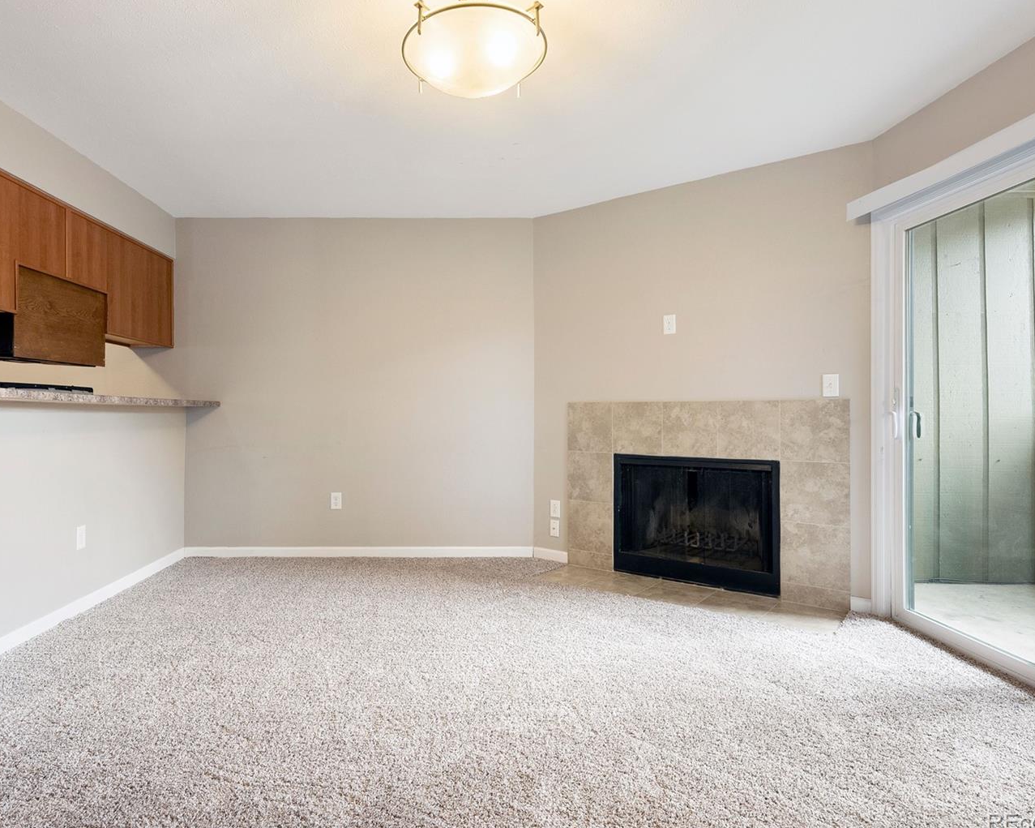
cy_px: 405
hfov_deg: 80.2
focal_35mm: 20
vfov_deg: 68.1
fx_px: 612
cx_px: 469
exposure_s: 1/8
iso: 800
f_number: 8
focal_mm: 17
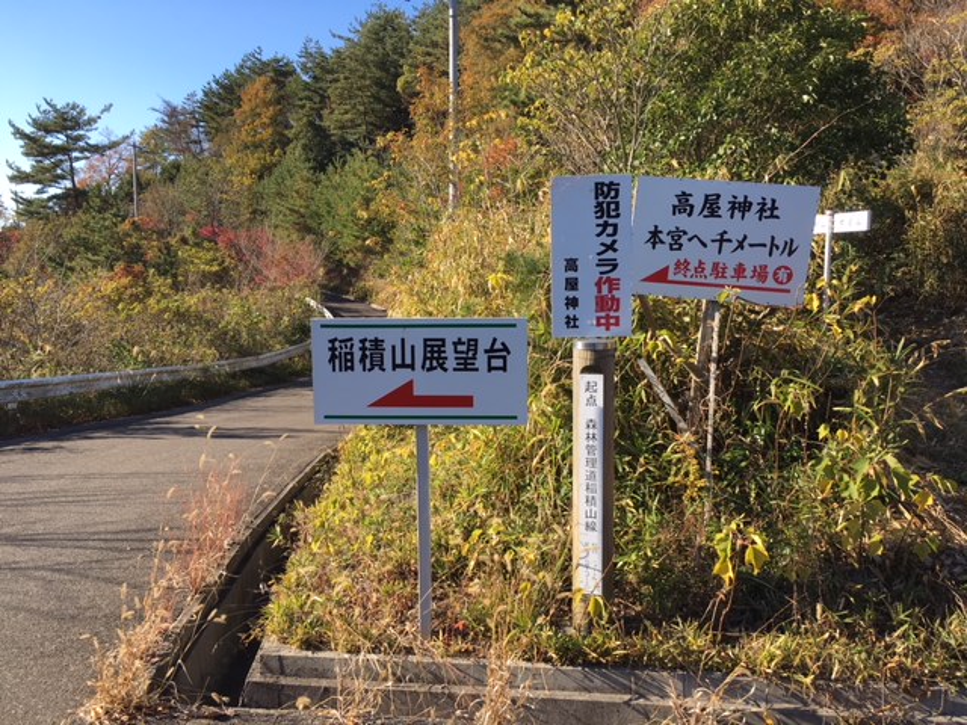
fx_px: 810
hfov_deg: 61.7
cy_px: 362
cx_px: 484
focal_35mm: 29
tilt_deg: -8.0
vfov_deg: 48.2
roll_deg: +1.5
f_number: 2.2
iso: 25
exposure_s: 1/641
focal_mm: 4.15
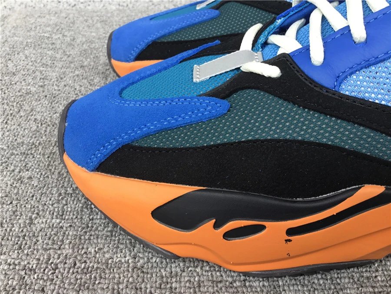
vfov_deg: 45.4
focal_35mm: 31
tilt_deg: -35.6
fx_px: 350
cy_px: 147
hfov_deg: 58.4
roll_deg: -1.6
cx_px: 196
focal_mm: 3.3
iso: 25
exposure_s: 1/100
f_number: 2.4
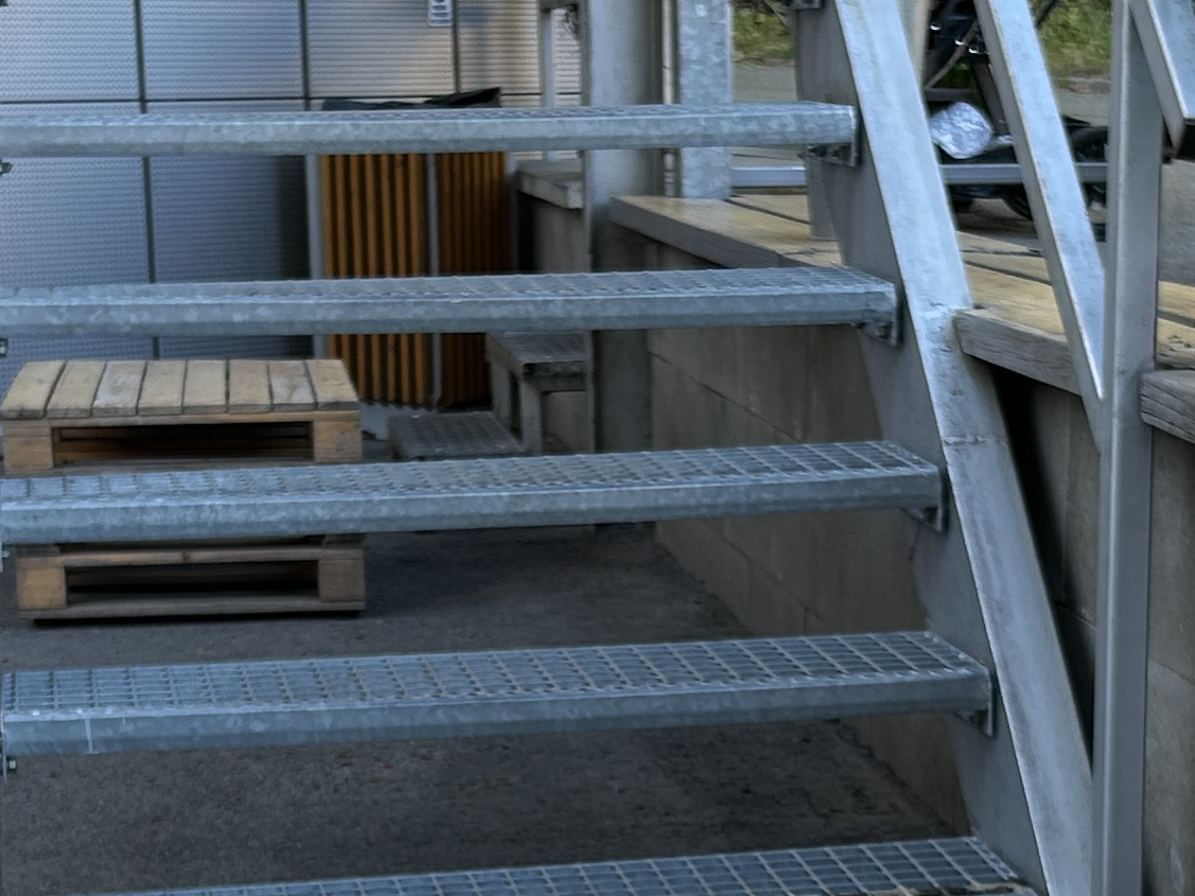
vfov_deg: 15.7
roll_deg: +0.7
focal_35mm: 93
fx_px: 3210
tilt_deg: -13.0
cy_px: 813
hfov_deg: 21.0
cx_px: 774
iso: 32
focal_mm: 5.7
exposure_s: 1/143
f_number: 1.5
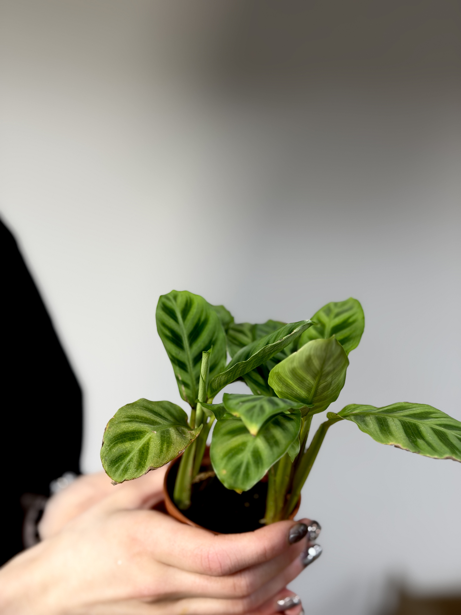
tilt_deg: -8.5
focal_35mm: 48
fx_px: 852
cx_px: 230
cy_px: 308
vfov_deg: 39.7
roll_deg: -1.7
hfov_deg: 30.3
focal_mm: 6.76
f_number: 1.78
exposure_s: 1/100
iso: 80
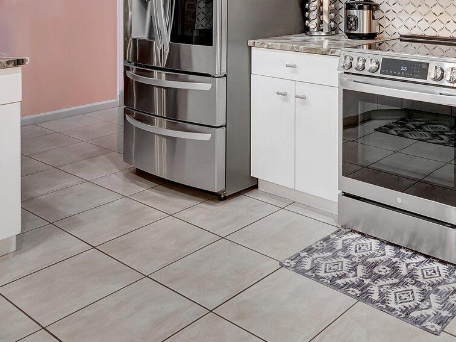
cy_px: -18
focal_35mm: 39
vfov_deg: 33.0
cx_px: 362
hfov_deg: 45.5
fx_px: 514
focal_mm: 10
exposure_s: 1/13
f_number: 8
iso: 1000
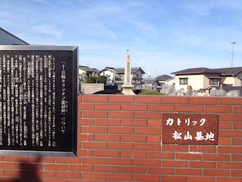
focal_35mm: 35
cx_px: 121
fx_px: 245
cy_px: 91
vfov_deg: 40.7
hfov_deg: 52.6
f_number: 2.4
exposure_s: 1/1175
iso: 50
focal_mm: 4.28
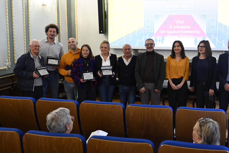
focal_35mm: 44
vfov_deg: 30.4
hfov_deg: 43.9
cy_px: 59
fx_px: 280
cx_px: 152
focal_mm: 33
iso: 4000
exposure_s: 1/100
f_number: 4
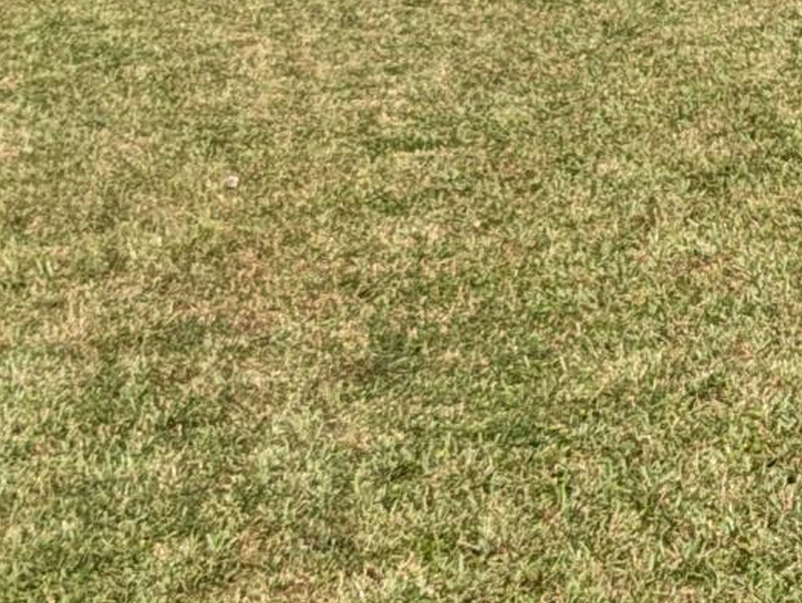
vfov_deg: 10.4
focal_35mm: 143
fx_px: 3316
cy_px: 116
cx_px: 1358
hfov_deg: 12.8
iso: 50
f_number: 1.89
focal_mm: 5.43
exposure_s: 1/3559
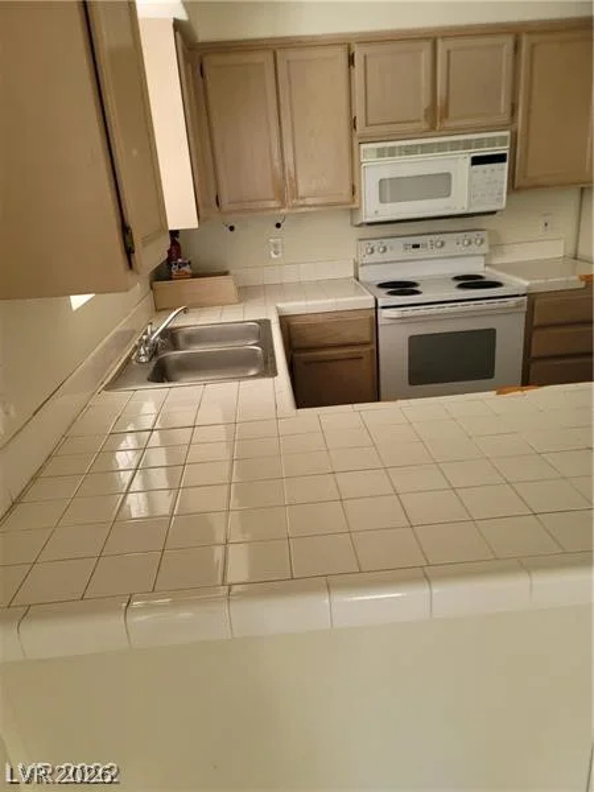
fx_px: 572
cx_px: 297
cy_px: 396
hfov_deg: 54.9
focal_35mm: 25
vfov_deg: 69.4
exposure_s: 1/120
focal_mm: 7
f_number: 1.8
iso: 200
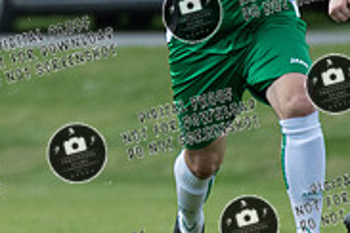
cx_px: 56
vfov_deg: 1.0
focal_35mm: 1434
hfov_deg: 1.4
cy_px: -20
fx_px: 13941
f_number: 5.6
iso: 1000
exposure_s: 1/1600
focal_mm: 370
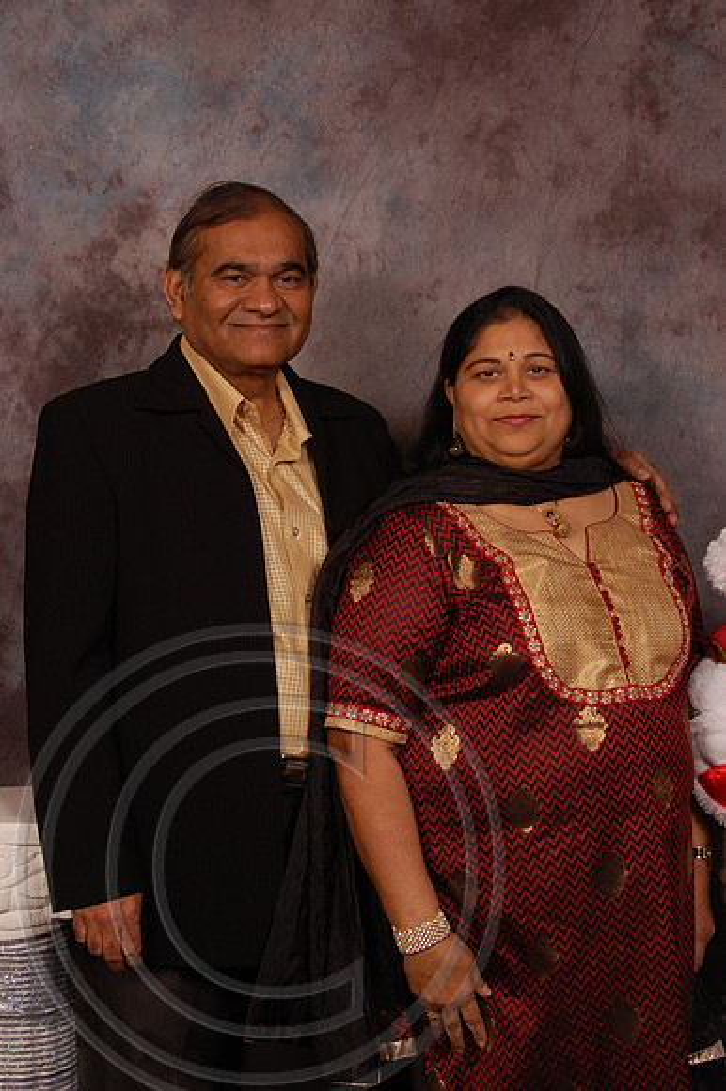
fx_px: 1590
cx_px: 363
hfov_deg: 25.7
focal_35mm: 52
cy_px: 546
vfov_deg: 37.9
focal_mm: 35
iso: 400
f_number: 5.6
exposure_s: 1/200
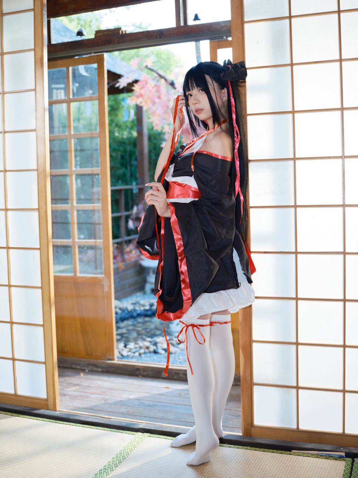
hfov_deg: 32.9
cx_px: 179
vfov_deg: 42.9
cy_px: 239
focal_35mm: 44
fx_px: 607
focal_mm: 55.2
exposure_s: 1/125
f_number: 4
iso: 1250
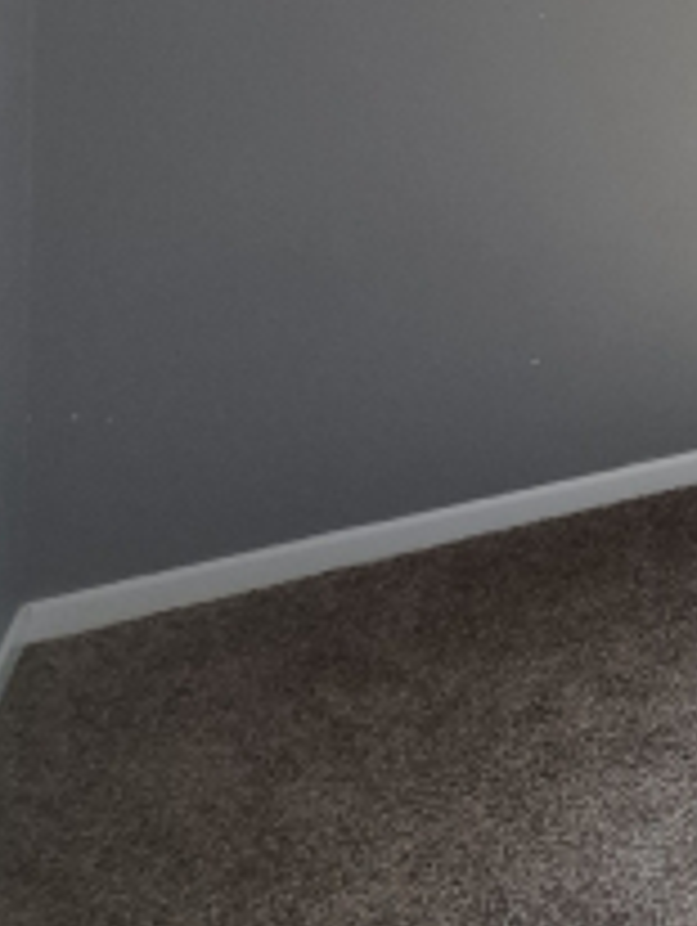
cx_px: 1003
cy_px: -169
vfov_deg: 35.7
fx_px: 1125
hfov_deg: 26.5
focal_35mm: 42
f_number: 2.2
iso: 100
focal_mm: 1.74
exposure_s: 1/60
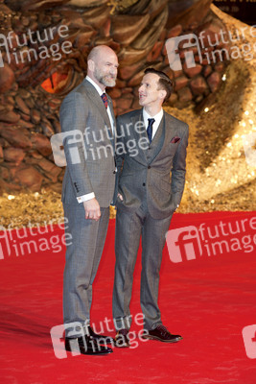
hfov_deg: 12.2
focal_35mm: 112
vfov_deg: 18.3
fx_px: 1194
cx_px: 128
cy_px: 192
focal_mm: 112
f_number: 5.6
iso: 1000
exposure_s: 1/160
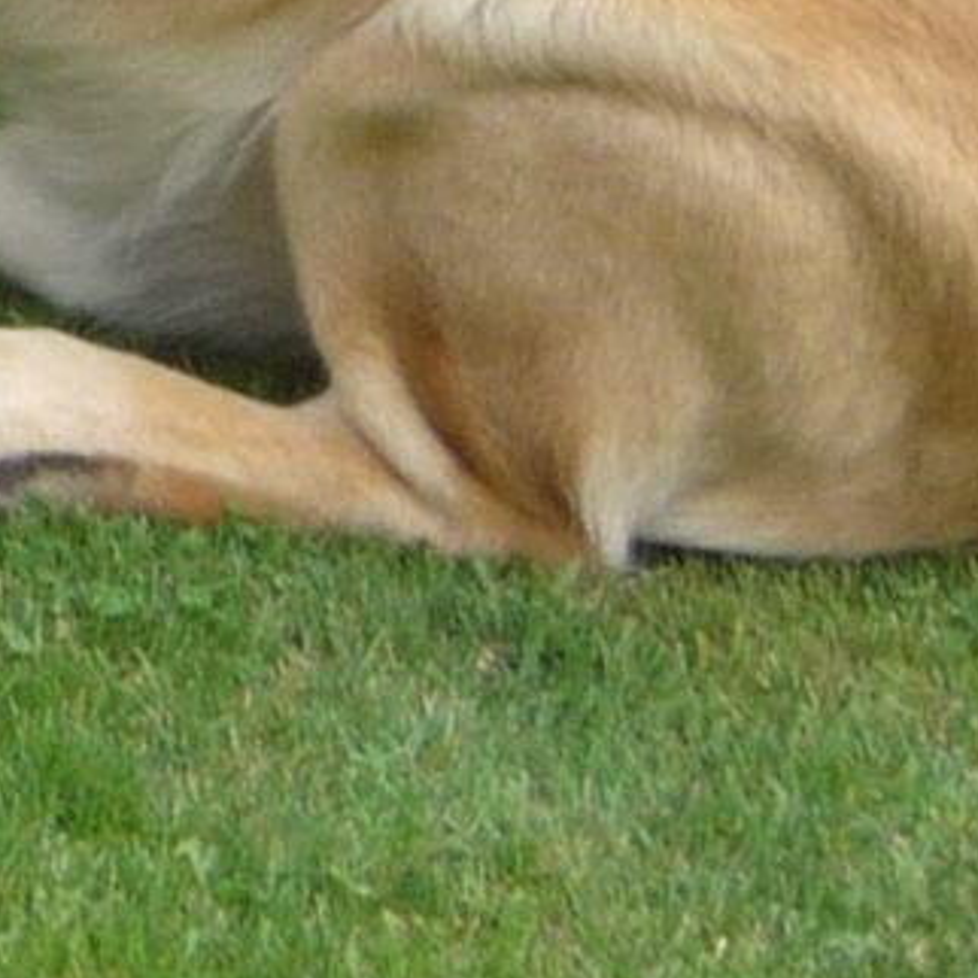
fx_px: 6744
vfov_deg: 8.1
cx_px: -1774
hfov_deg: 7.5
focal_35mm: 211
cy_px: -592
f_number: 4
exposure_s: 1/250
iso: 100
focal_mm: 5.2
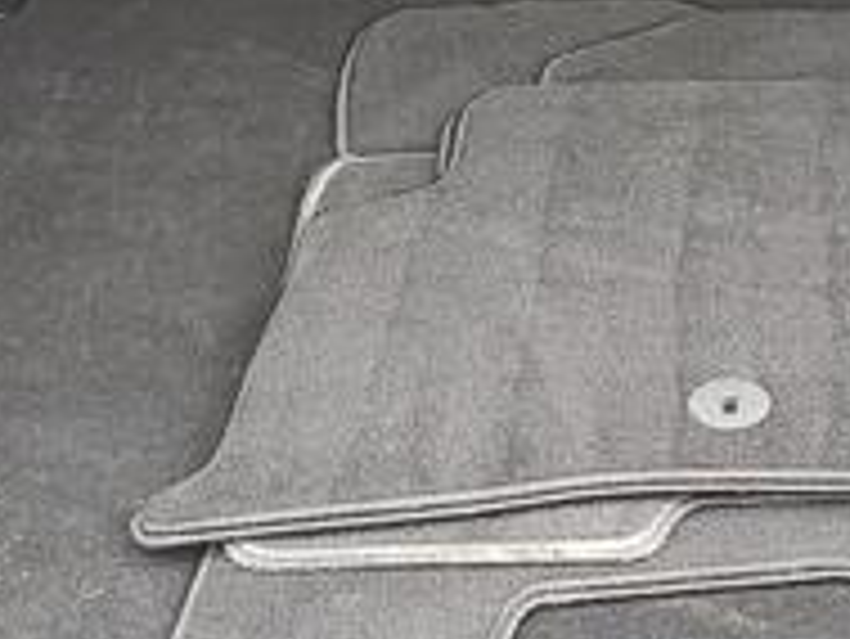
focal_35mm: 88
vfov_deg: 16.2
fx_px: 2162
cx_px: 760
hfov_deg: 21.7
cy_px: -112
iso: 160
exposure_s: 1/50
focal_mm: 4.3
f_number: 2.4
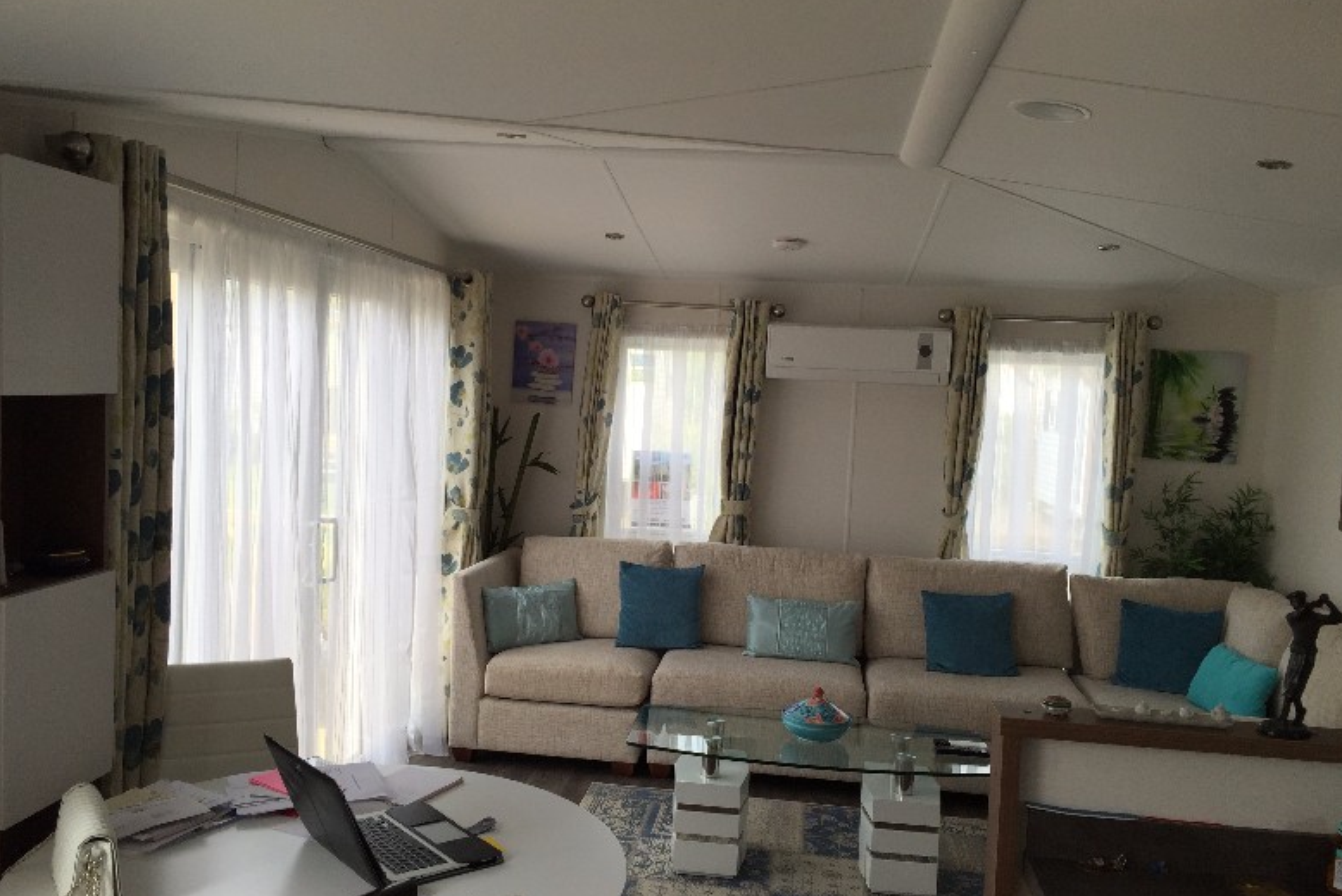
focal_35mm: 31
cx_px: 659
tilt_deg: -3.7
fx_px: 1156
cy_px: 468
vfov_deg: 42.3
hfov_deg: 60.3
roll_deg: -1.9
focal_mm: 4.15
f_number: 2.2
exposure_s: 1/476
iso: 32
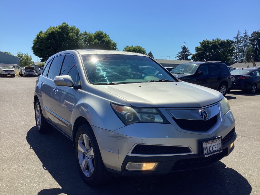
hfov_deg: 58.4
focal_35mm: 31
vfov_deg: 45.4
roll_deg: -0.9
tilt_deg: -6.4
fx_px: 233
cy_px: 98
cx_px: 130
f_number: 2.4
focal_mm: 3.3
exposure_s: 1/1481
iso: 25
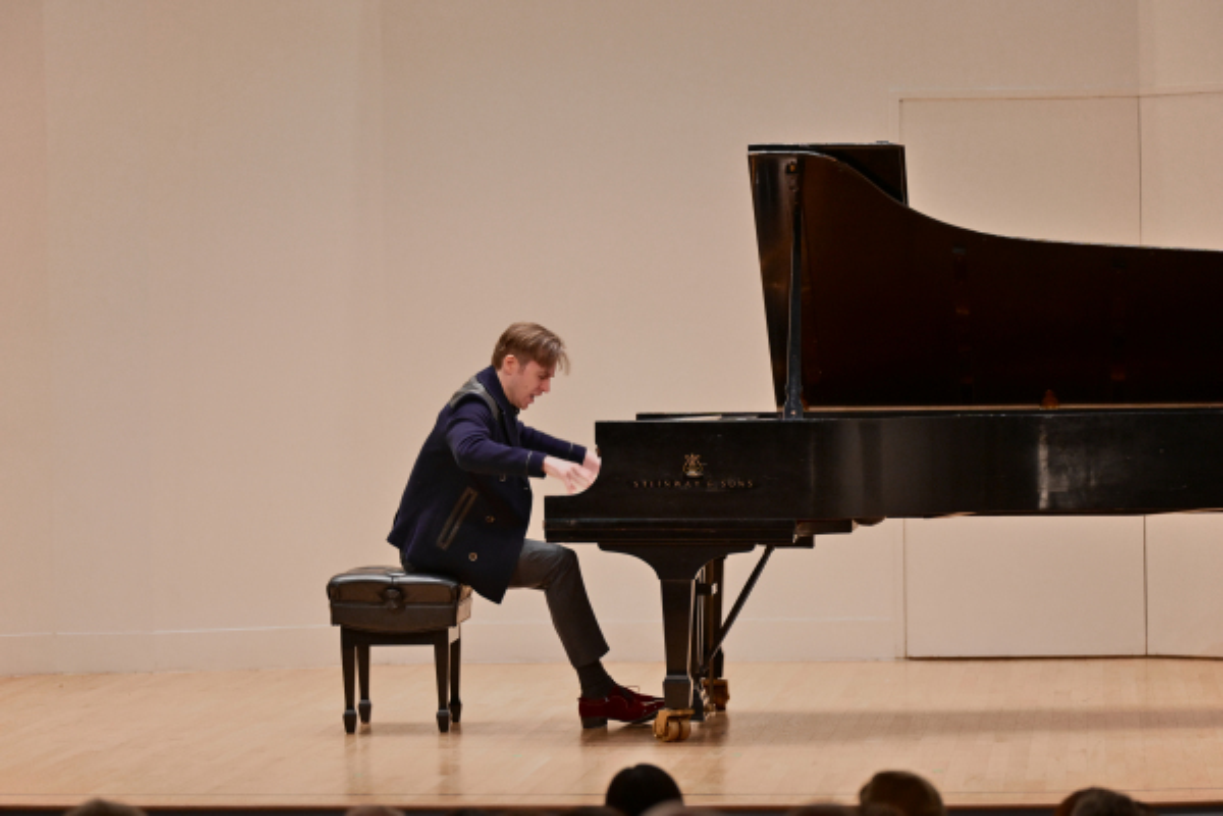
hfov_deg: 14.2
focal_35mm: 145
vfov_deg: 9.5
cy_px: 408
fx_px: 4926
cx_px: 612
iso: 1100
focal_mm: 145
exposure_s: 1/125
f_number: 2.8
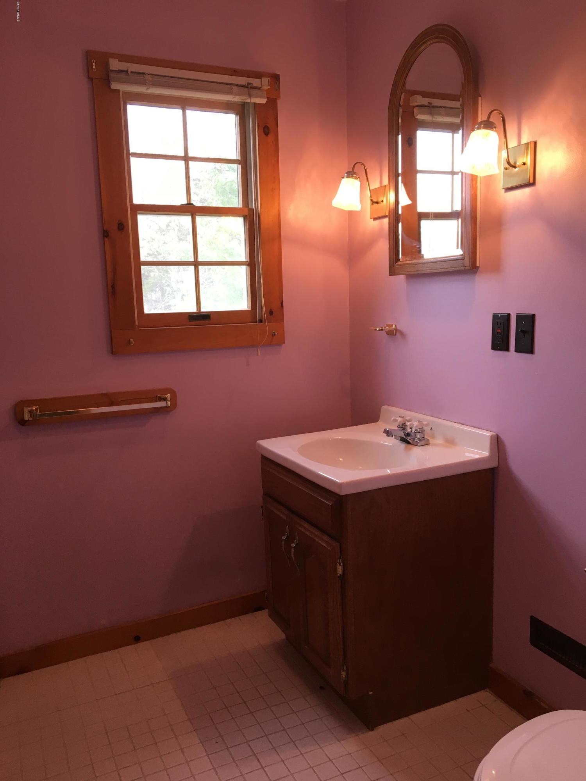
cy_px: 390
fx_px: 655
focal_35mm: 29
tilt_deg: -8.8
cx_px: 293
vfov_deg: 61.7
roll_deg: +3.3
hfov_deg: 48.2
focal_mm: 4.15
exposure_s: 1/30
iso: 25
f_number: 2.2
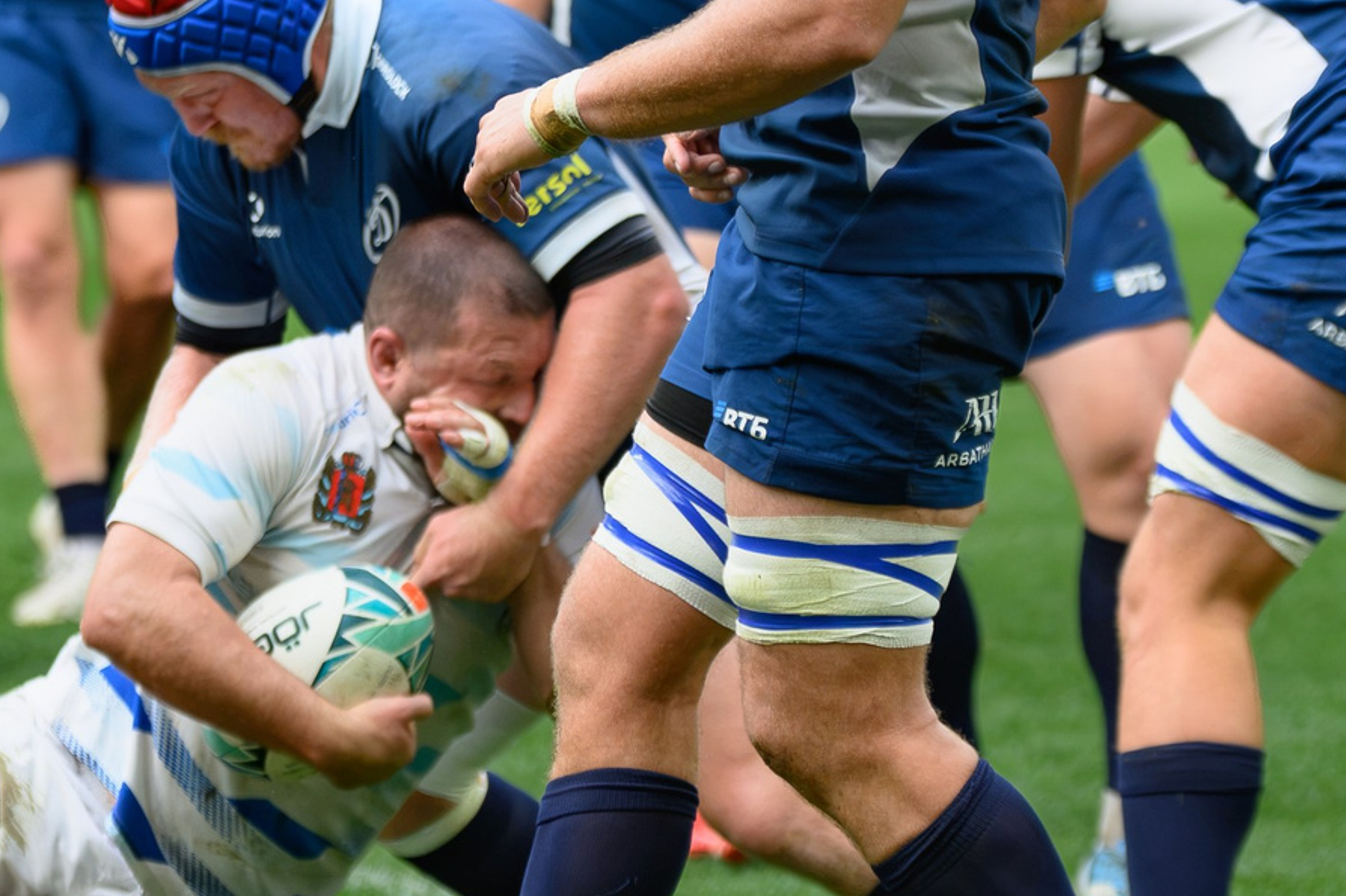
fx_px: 20409
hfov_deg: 3.8
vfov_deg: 2.5
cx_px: 654
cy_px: 418
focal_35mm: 546
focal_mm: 160
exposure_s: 1/3200
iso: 800
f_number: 3.5
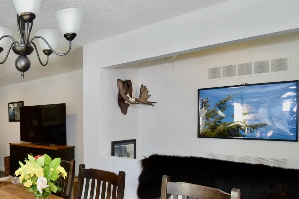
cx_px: 49
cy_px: 128
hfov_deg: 60.5
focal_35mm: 27
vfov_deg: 47.3
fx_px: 224
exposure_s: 1/60
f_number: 4.5
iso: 400
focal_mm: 10
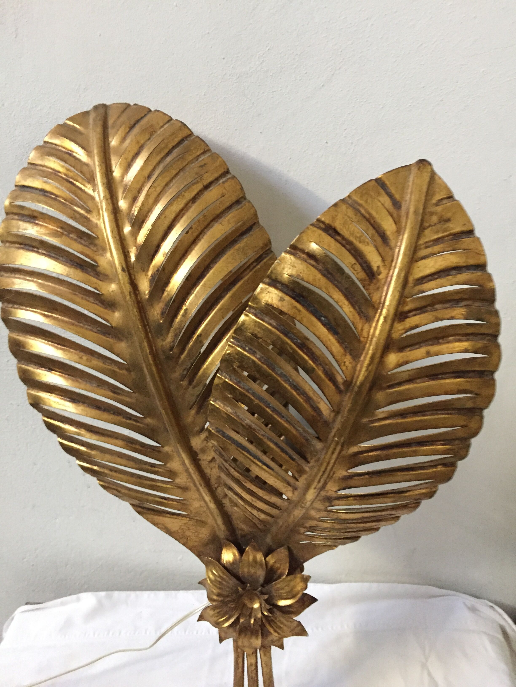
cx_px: 258
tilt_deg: -26.1
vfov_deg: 61.7
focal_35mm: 29
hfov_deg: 48.2
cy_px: 344
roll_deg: +2.6
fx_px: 576
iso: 320
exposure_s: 1/17
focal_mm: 4.15
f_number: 2.2
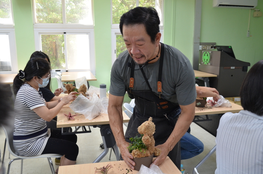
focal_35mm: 33
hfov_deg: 57.3
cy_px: 87
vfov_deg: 39.8
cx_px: 132
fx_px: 241
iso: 800
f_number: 4.5
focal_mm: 22
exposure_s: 1/125
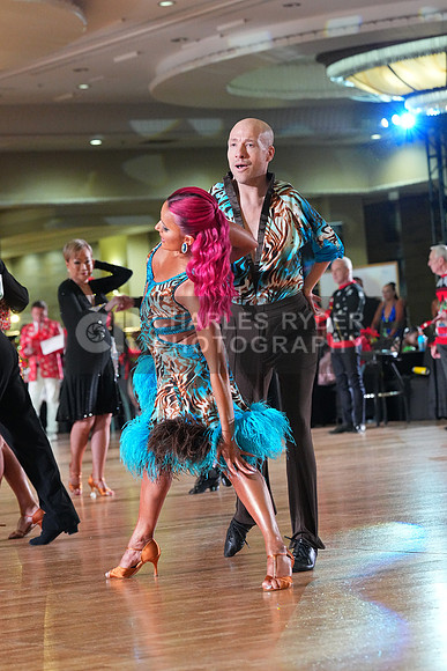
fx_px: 2289
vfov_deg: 16.6
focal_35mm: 123
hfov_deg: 11.2
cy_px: 336
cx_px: 224
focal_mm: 123
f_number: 5
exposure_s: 1/400
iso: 8000
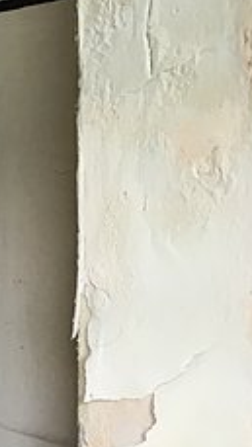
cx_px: -567
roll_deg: -1.4
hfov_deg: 8.0
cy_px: 278
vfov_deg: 17.3
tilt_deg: +1.2
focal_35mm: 124
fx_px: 1471
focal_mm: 4.15
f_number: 2.2
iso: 100
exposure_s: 1/33
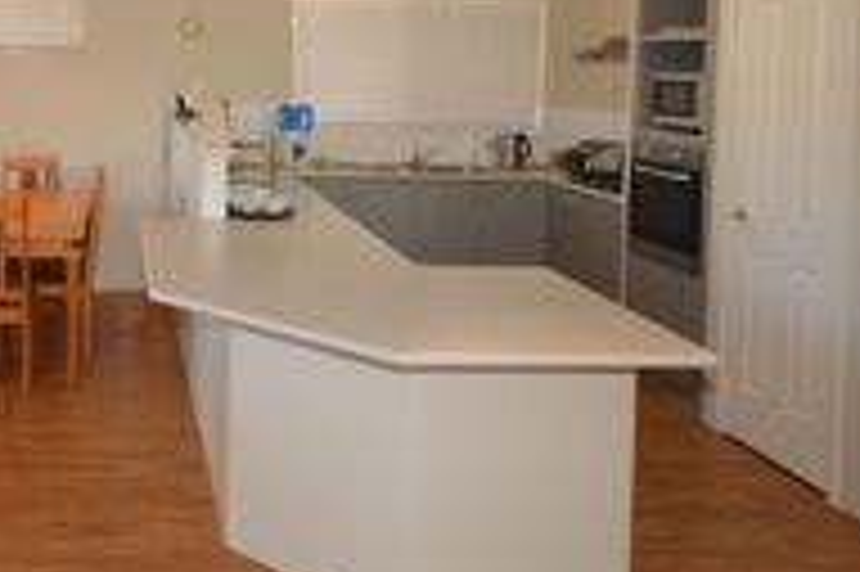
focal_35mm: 37
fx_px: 883
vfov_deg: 34.2
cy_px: 74
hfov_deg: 49.3
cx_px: 189
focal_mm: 10
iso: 400
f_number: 4
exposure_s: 1/60
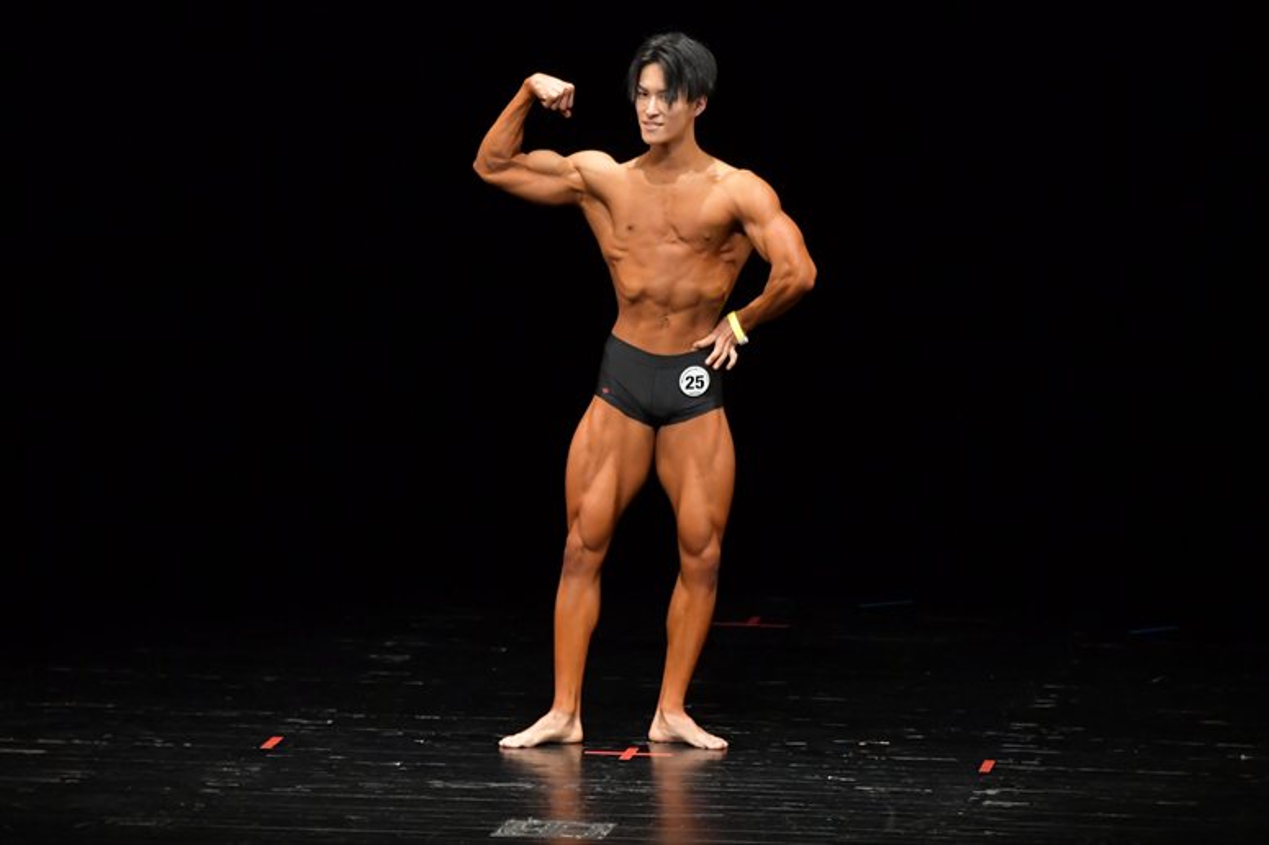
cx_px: 634
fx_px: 9513
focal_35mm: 270
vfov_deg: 5.1
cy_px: 422
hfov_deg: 7.6
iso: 4000
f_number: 5.6
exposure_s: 1/400
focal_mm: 180
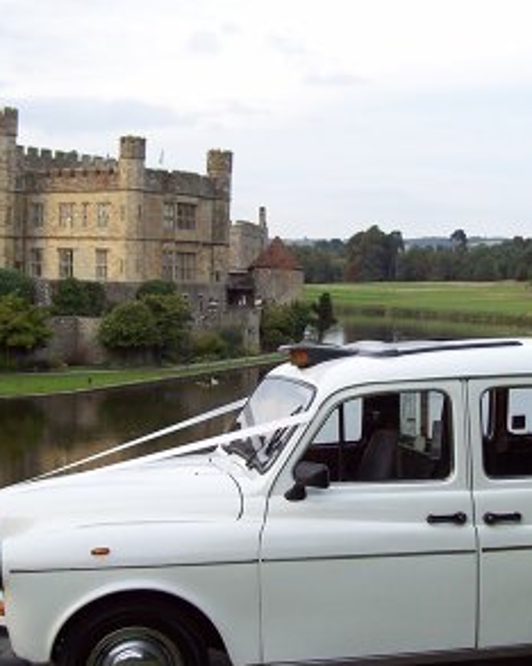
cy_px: 392
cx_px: 293
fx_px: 1182
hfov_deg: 25.4
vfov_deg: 31.4
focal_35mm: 60
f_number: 2.7
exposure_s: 1/137
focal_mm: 6
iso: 80
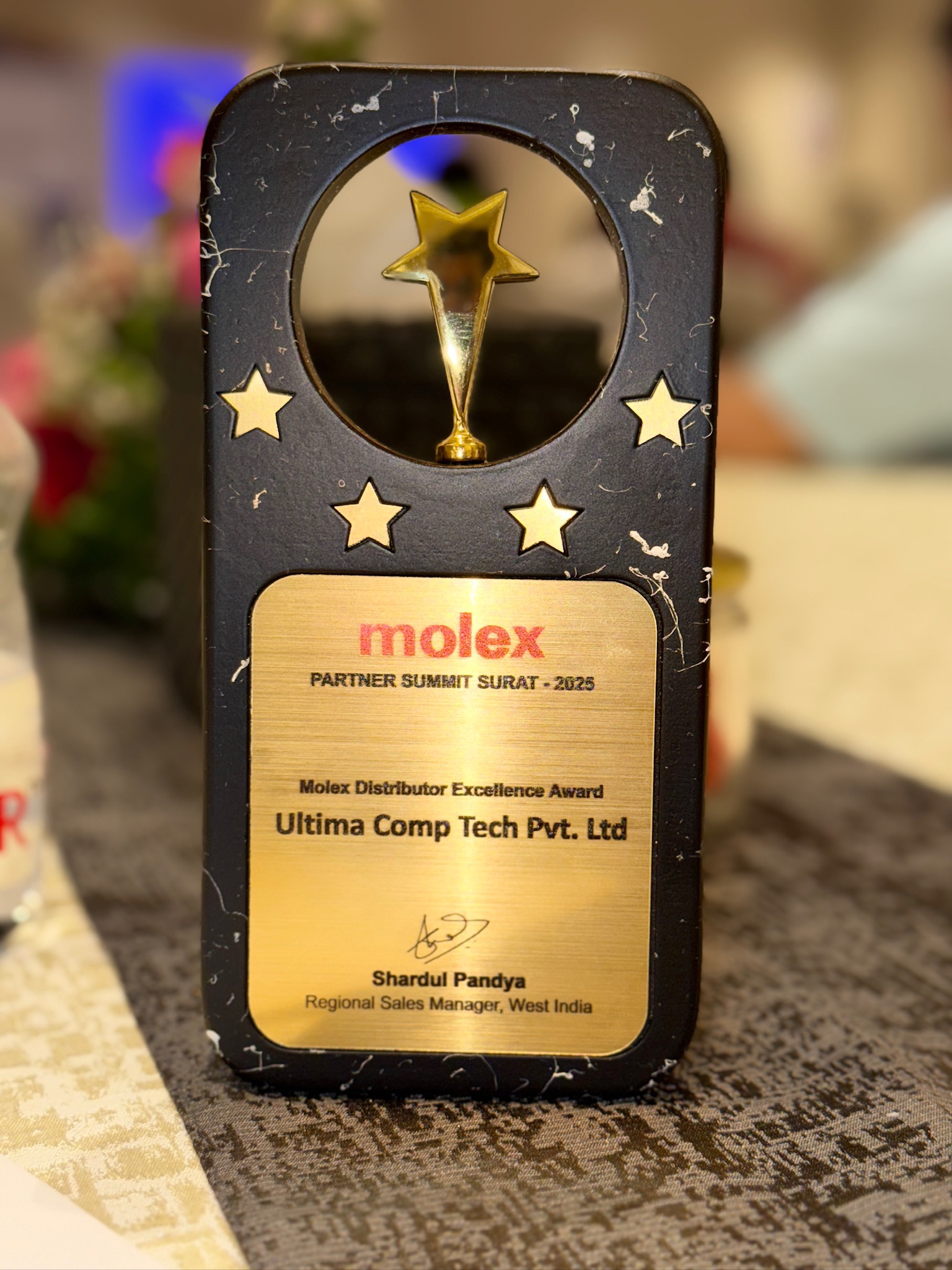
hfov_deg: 30.3
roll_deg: -0.8
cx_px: 476
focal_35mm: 48
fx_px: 1760
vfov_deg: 39.7
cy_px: 635
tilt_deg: -11.3
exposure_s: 1/31
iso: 50
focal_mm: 6.76
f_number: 1.78
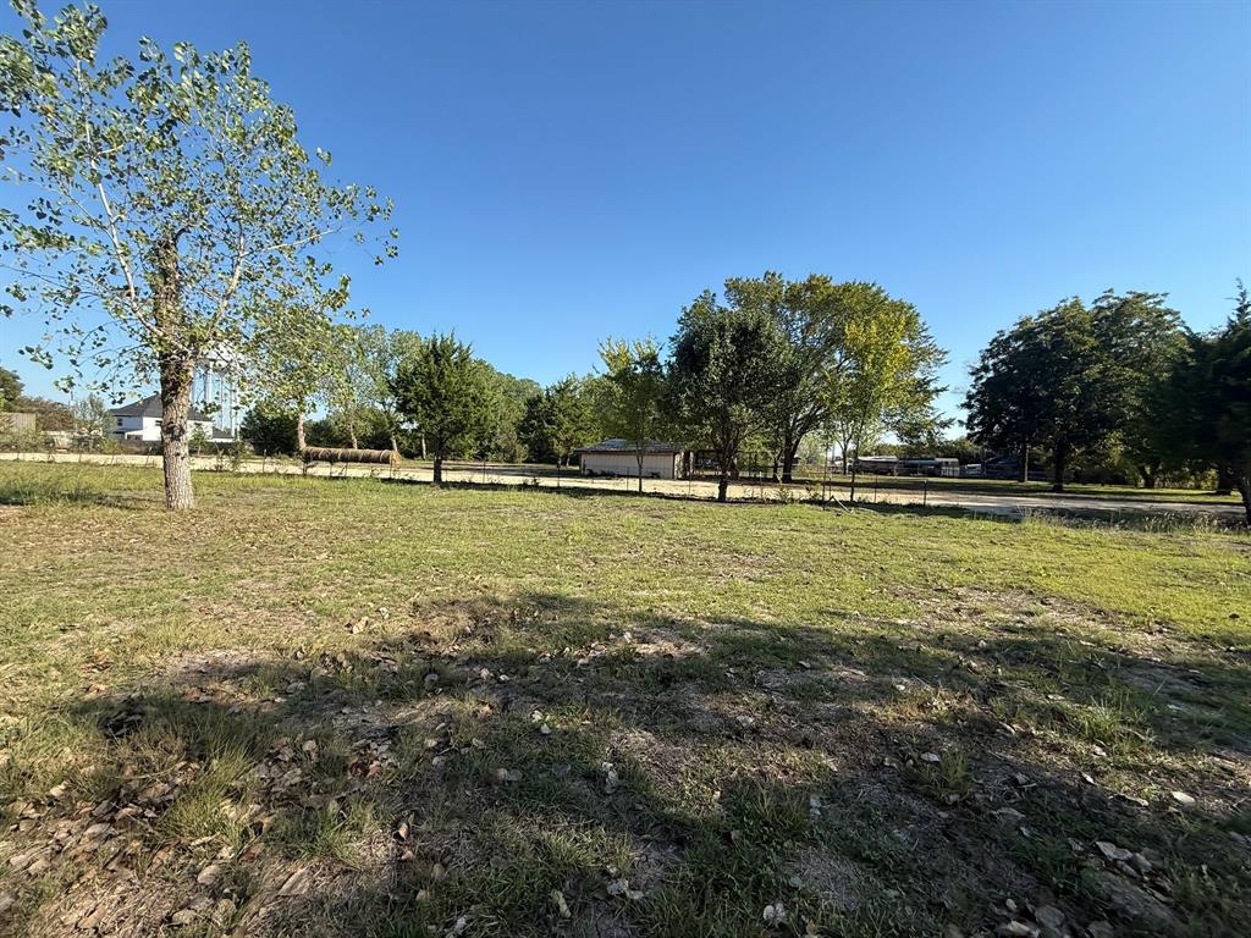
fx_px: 506
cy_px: 469
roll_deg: -0.6
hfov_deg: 102.1
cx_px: 626
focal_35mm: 14
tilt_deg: +0.5
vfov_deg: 85.7
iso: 50
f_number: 2.2
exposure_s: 1/1189
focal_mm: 2.22
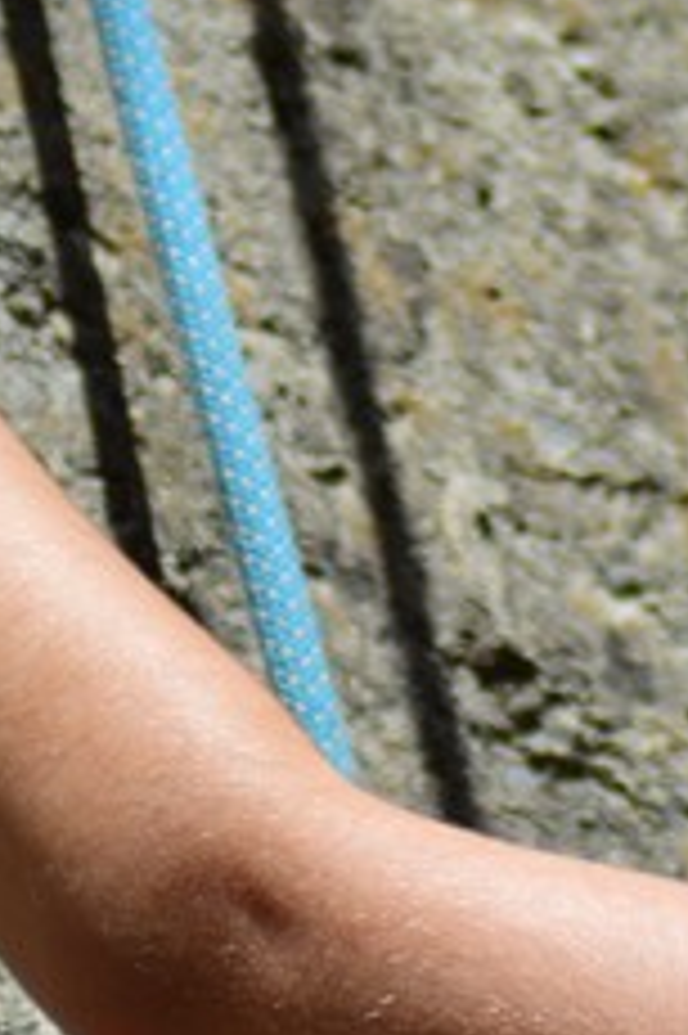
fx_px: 20131
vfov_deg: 2.9
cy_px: 313
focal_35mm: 701
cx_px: 639
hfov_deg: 2.0
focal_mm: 105
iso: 100
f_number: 4
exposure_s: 1/1250
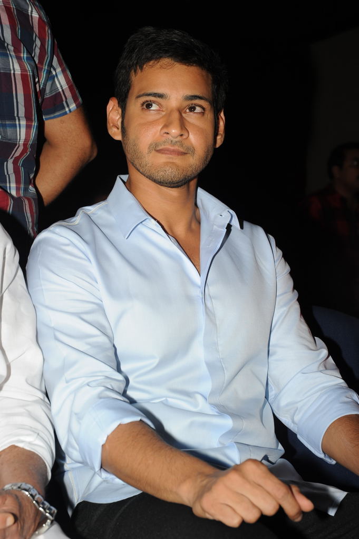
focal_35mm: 85
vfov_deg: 23.9
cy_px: 270
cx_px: 180
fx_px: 1274
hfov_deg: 16.0
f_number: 10
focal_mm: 85
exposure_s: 1/125
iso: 200
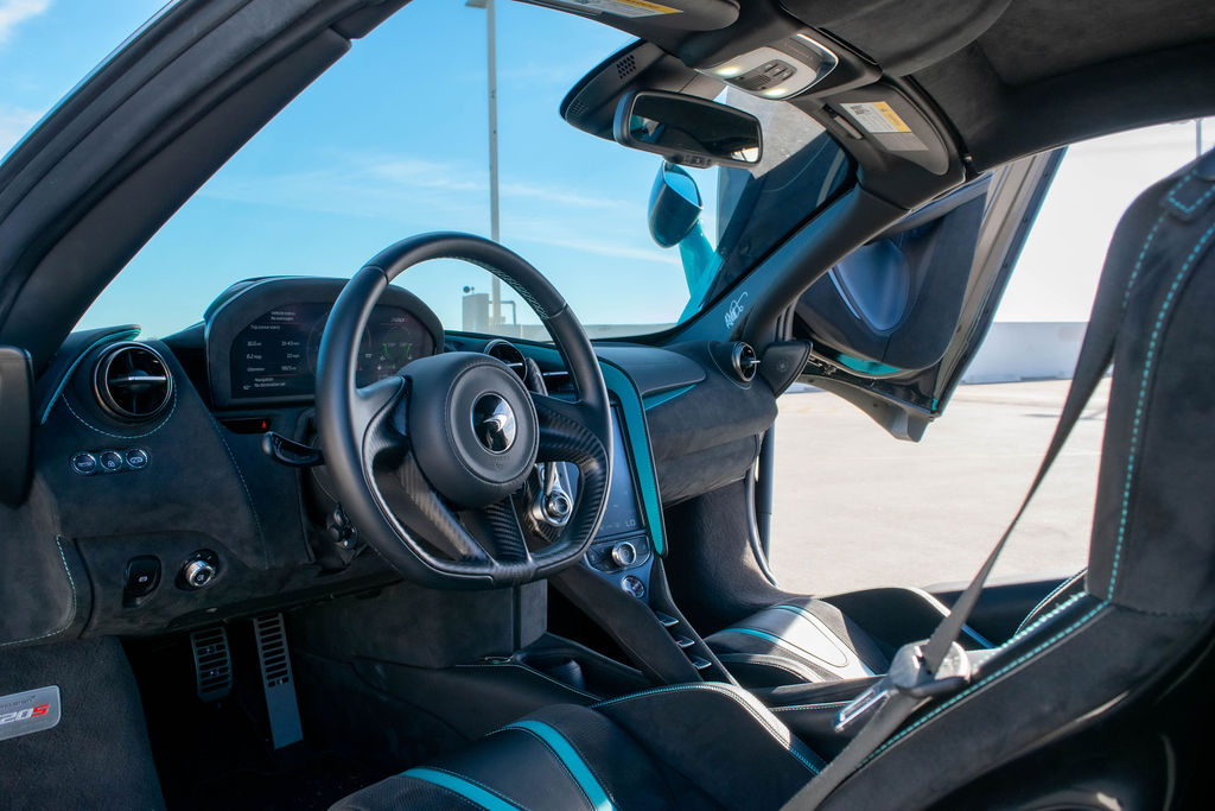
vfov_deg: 47.9
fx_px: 911
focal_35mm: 27
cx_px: 608
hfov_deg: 67.4
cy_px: 406
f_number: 8
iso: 400
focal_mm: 18
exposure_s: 1/250
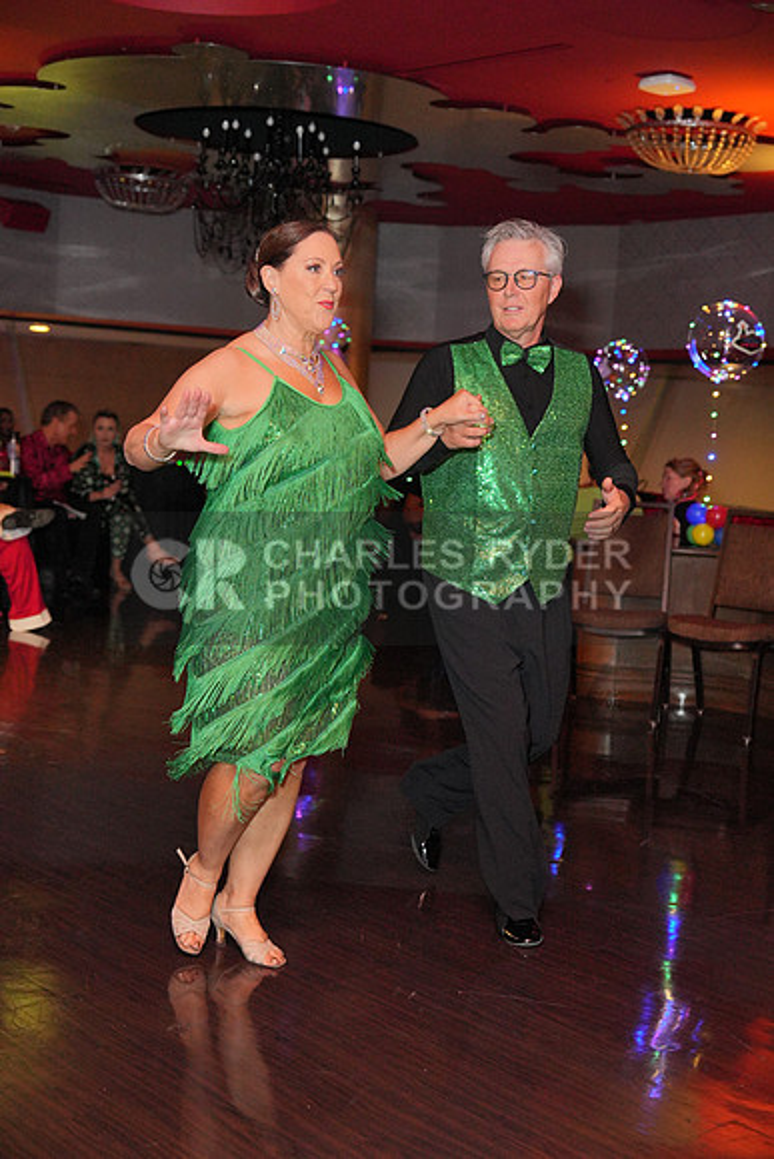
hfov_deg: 28.1
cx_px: 387
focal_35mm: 48
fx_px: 1547
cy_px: 580
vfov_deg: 41.1
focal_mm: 48
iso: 4000
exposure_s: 1/200
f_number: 4
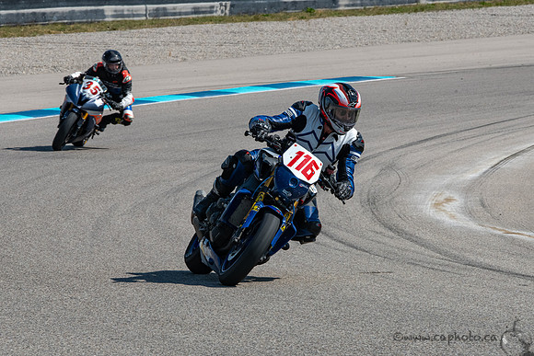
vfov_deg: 5.0
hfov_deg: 7.6
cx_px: 267
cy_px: 217
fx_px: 4042
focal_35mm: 272
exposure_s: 1/800
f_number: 16
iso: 560
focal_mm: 200
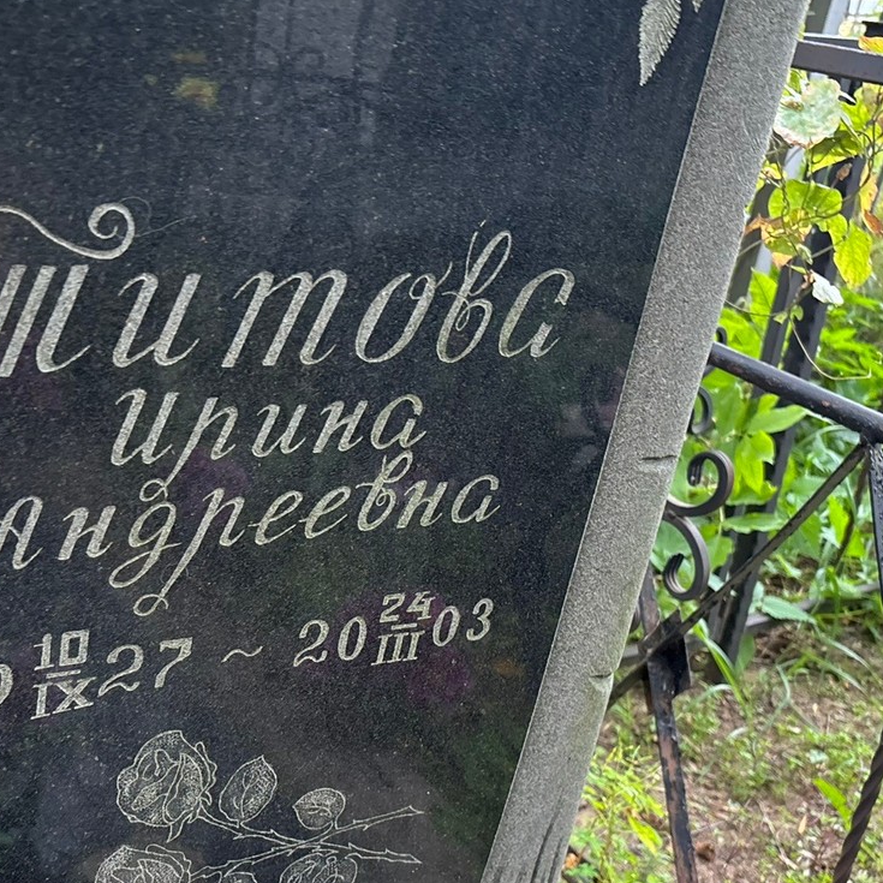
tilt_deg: -32.0
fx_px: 1299
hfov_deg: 37.1
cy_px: 567
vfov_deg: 37.3
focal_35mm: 45
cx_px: 292
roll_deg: -3.1
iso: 125
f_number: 1.6
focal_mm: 5.96
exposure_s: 1/65
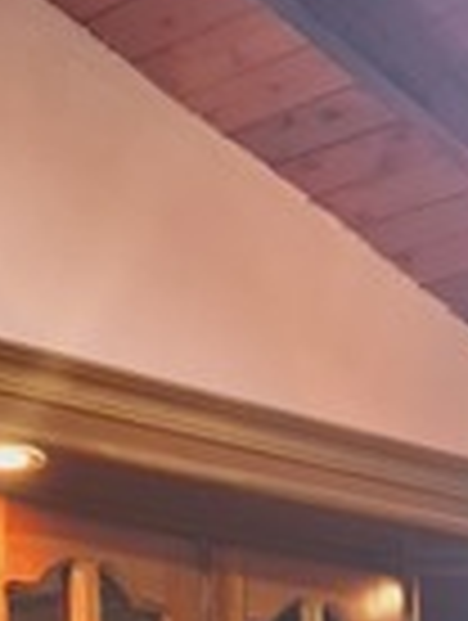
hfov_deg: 14.6
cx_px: 464
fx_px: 1797
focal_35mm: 100
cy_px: 1134
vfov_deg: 16.3
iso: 320
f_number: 1.8
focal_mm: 5.54
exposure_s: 1/30
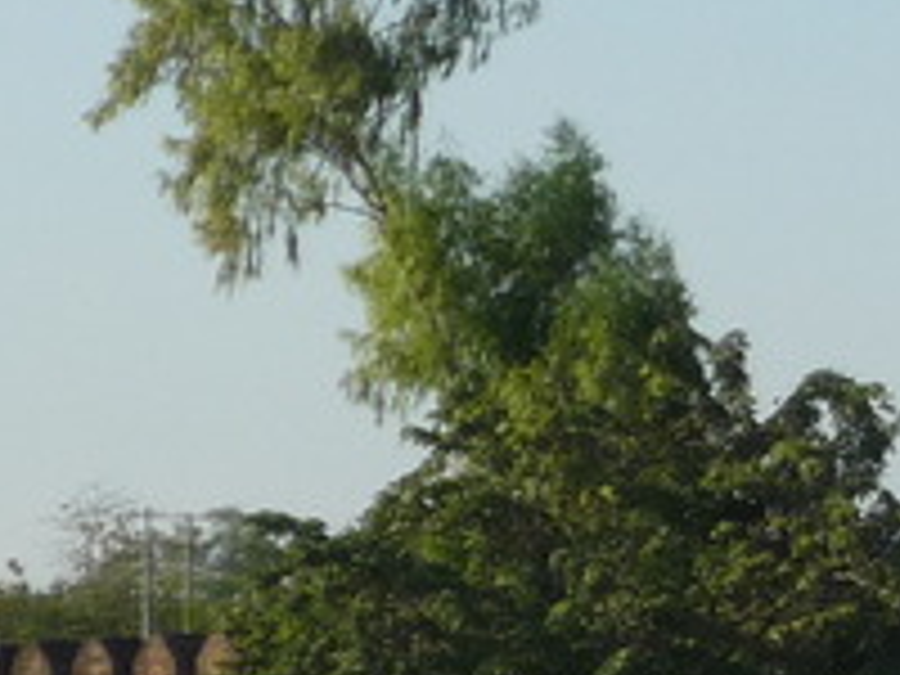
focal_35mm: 320
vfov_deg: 4.6
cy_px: 324
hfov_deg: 6.1
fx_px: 8320
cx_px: 1575
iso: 100
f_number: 4.5
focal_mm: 9.9
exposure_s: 1/640
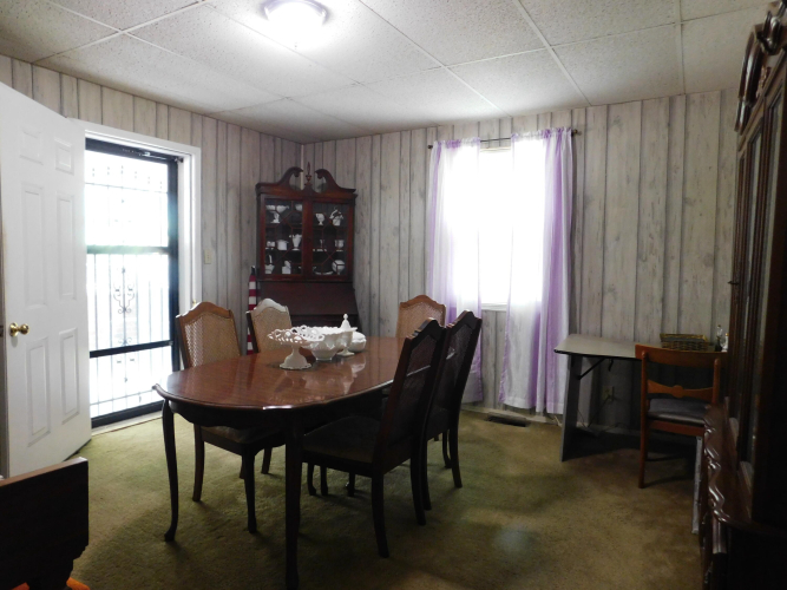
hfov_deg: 73.9
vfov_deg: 58.9
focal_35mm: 23
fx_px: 523
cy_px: 295
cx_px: 394
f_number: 3
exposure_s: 1/13
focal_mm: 4
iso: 400
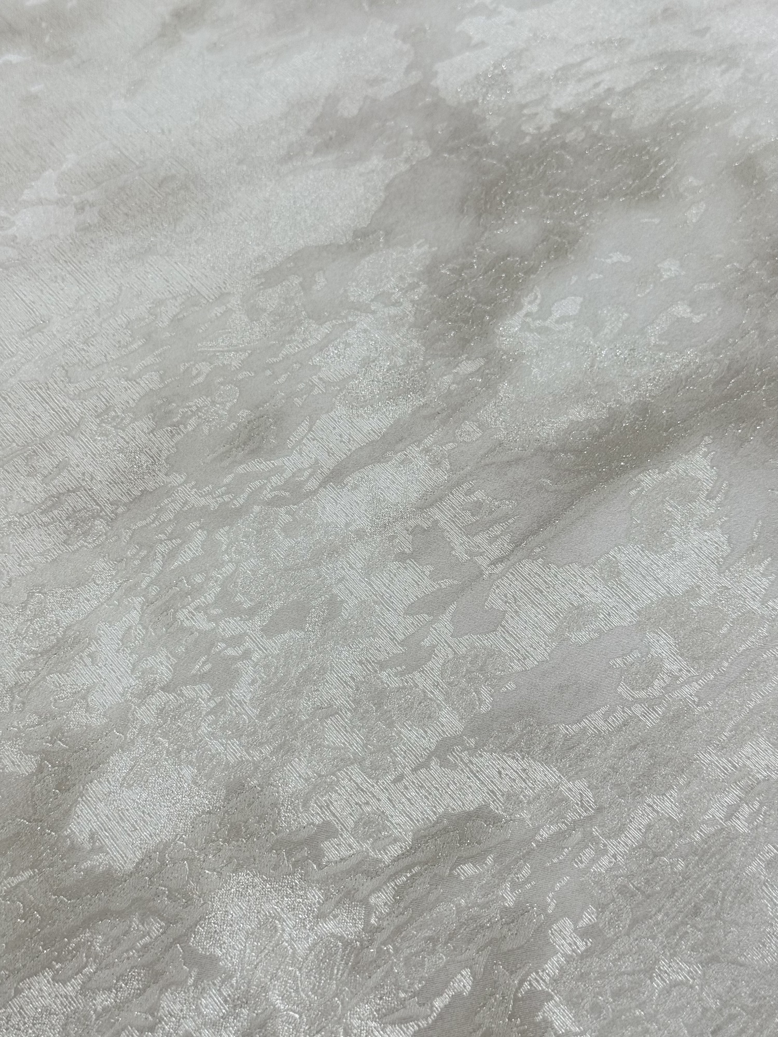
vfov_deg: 39.7
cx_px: 389
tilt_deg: -53.3
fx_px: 1438
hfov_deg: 30.3
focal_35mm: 48
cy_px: 518
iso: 50
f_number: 1.78
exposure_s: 1/100
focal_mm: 6.76
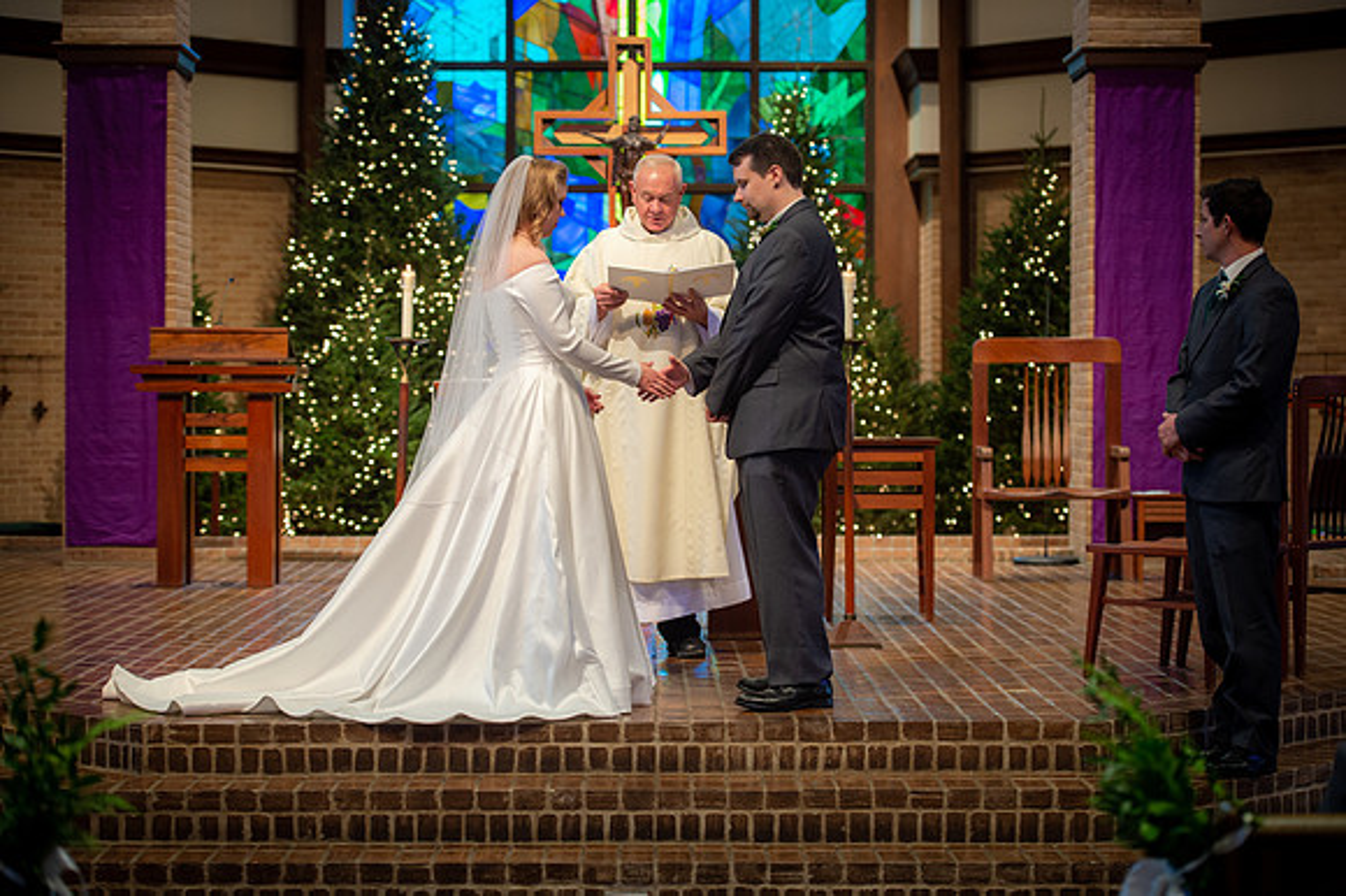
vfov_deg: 17.0
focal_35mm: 80
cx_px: 673
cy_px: 448
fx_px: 2989
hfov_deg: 25.4
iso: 1600
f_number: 2.8
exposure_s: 1/100
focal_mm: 80
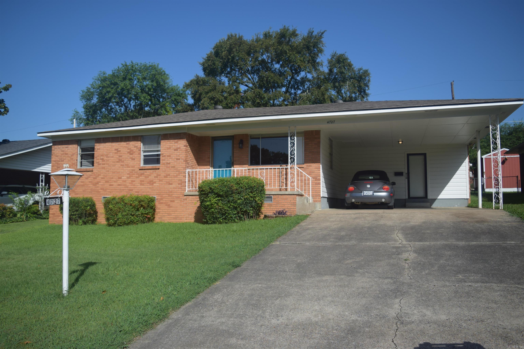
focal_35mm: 27
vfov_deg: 47.9
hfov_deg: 67.4
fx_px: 393
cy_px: 174
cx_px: 262
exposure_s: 1/3200
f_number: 3.5
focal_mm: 18
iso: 200
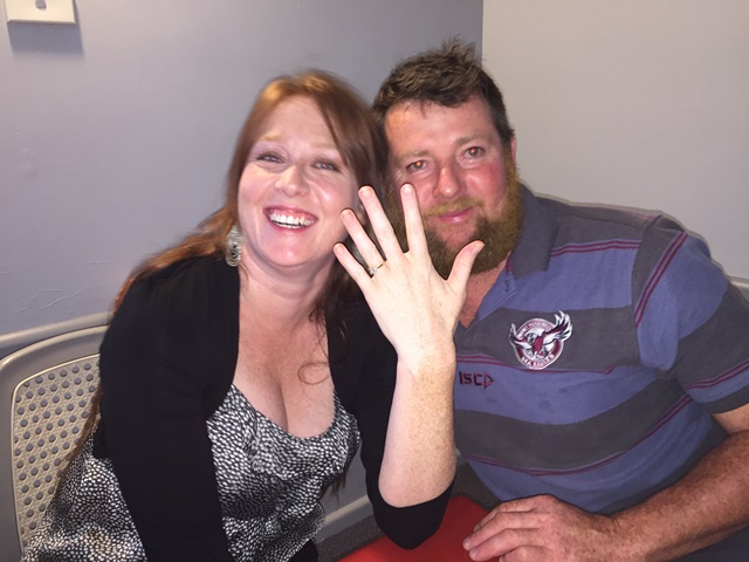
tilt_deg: -15.8
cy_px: 281
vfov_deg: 48.2
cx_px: 374
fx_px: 627
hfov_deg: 61.7
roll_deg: +0.7
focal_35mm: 29
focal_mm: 4.15
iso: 100
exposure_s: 1/20
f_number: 2.2
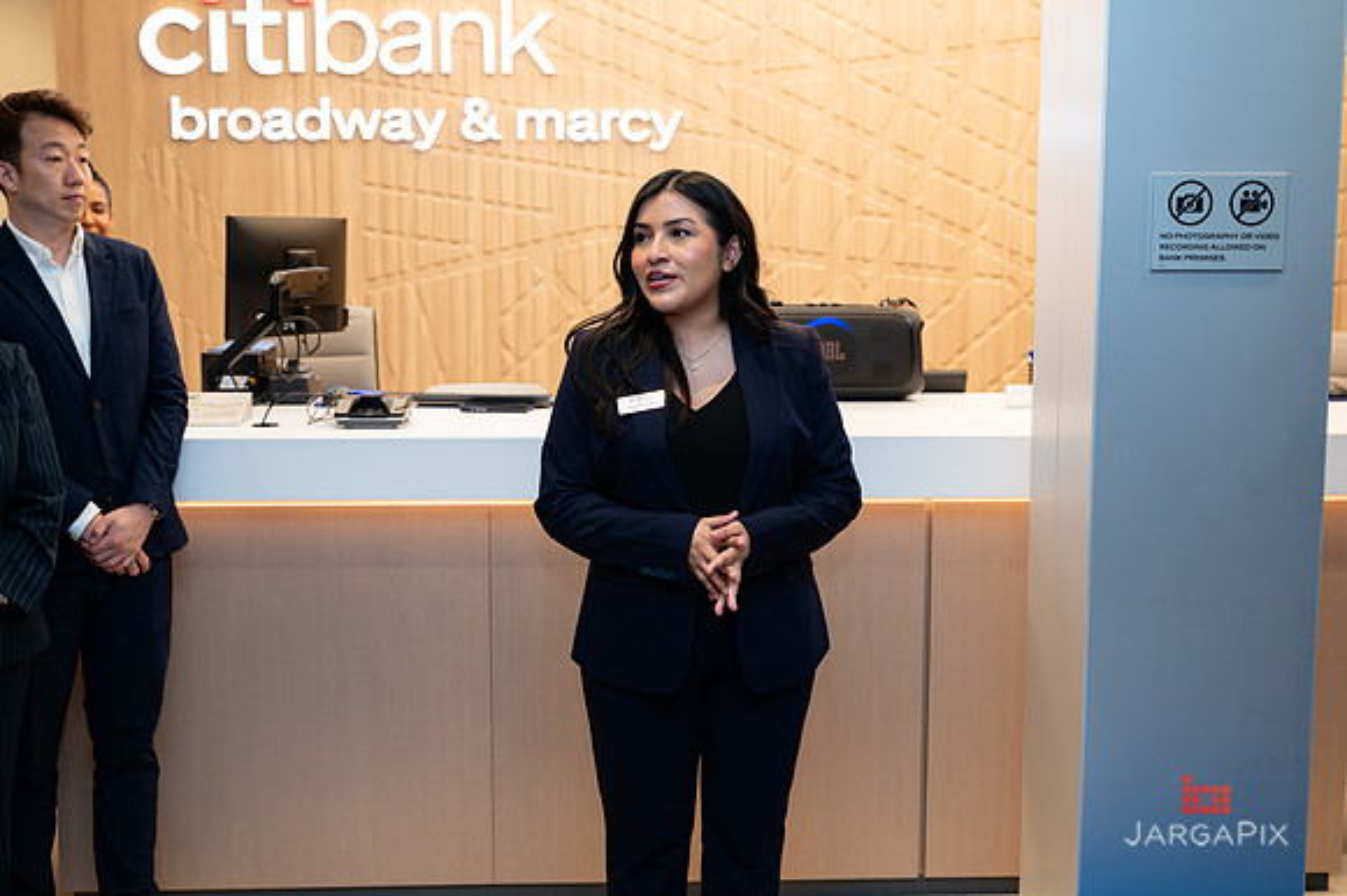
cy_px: 443
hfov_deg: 43.2
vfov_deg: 29.5
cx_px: 681
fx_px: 1702
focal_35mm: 46
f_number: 4
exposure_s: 1/160
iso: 400
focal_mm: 44
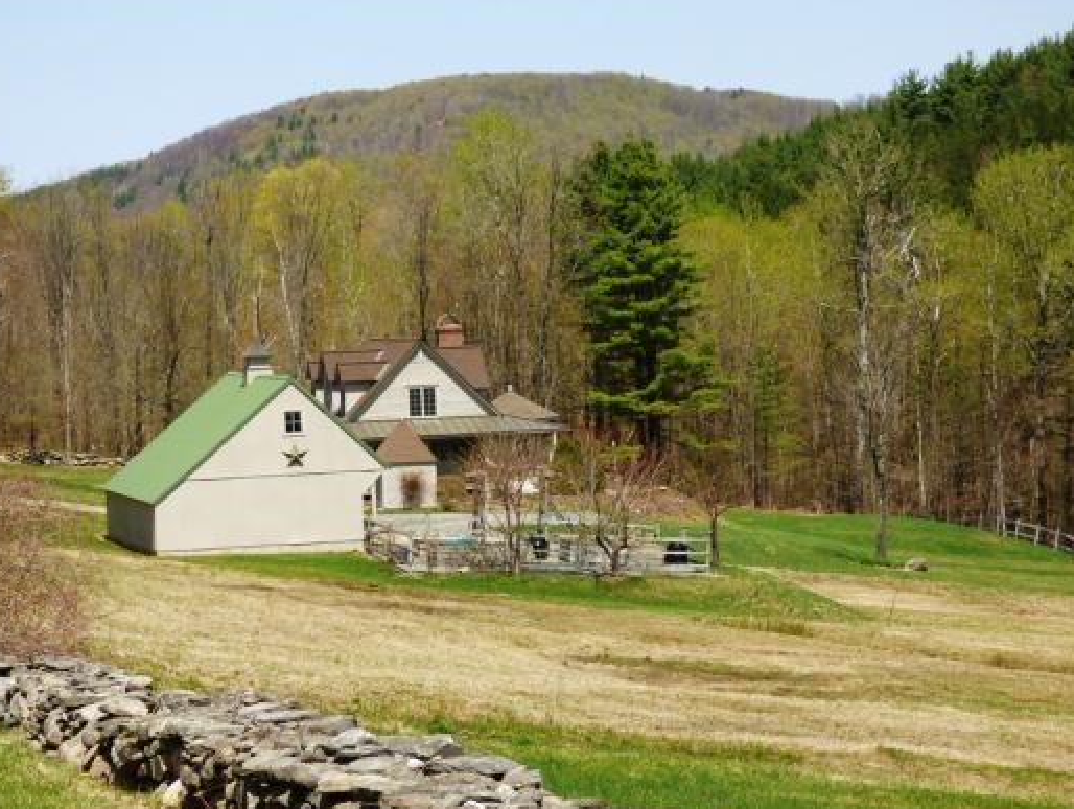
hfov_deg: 17.1
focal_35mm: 115
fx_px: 3573
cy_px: 418
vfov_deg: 12.9
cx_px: 483
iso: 100
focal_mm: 18.28
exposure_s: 1/500
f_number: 4.9
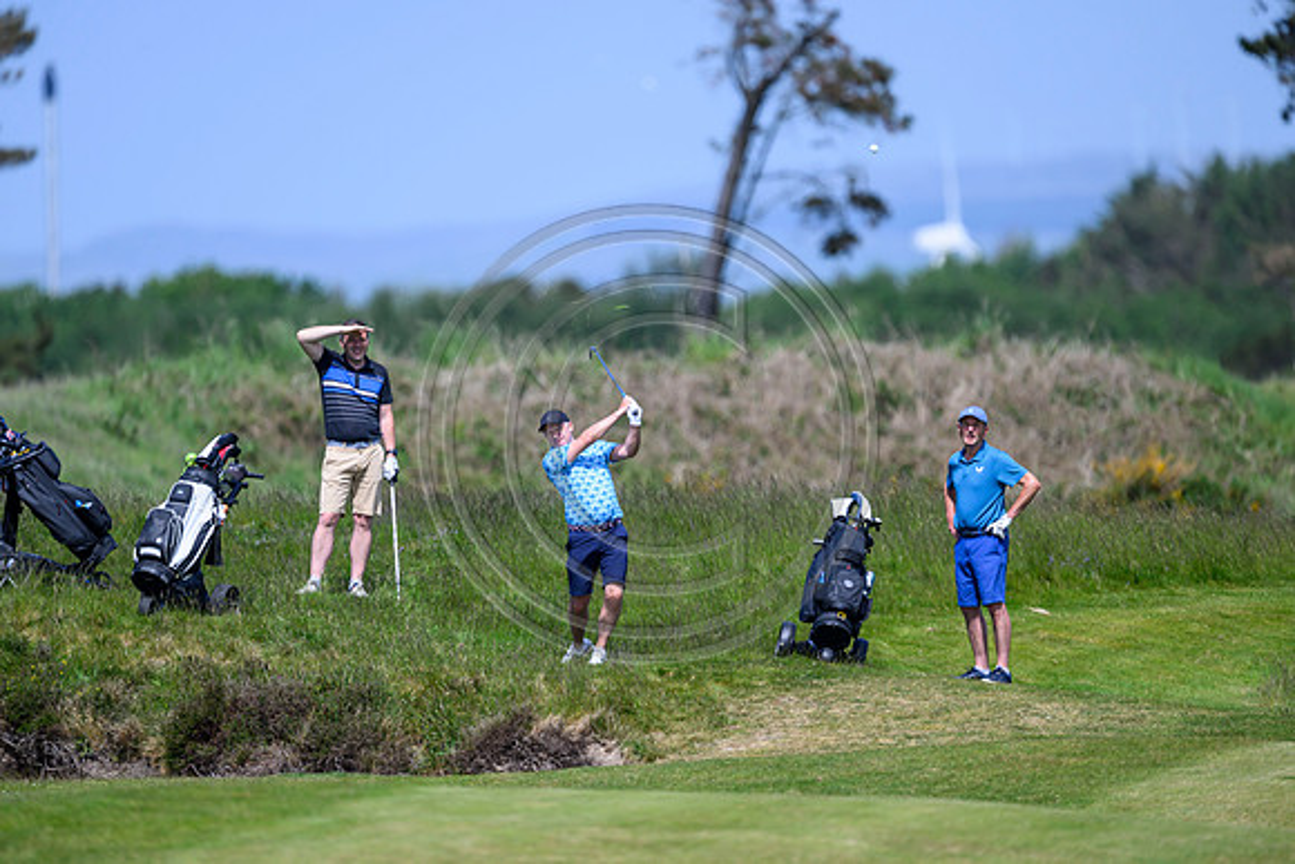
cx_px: 648
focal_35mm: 560
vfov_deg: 2.5
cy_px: 432
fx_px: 20148
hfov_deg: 3.7
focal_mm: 560
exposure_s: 1/4000
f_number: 4.5
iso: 500
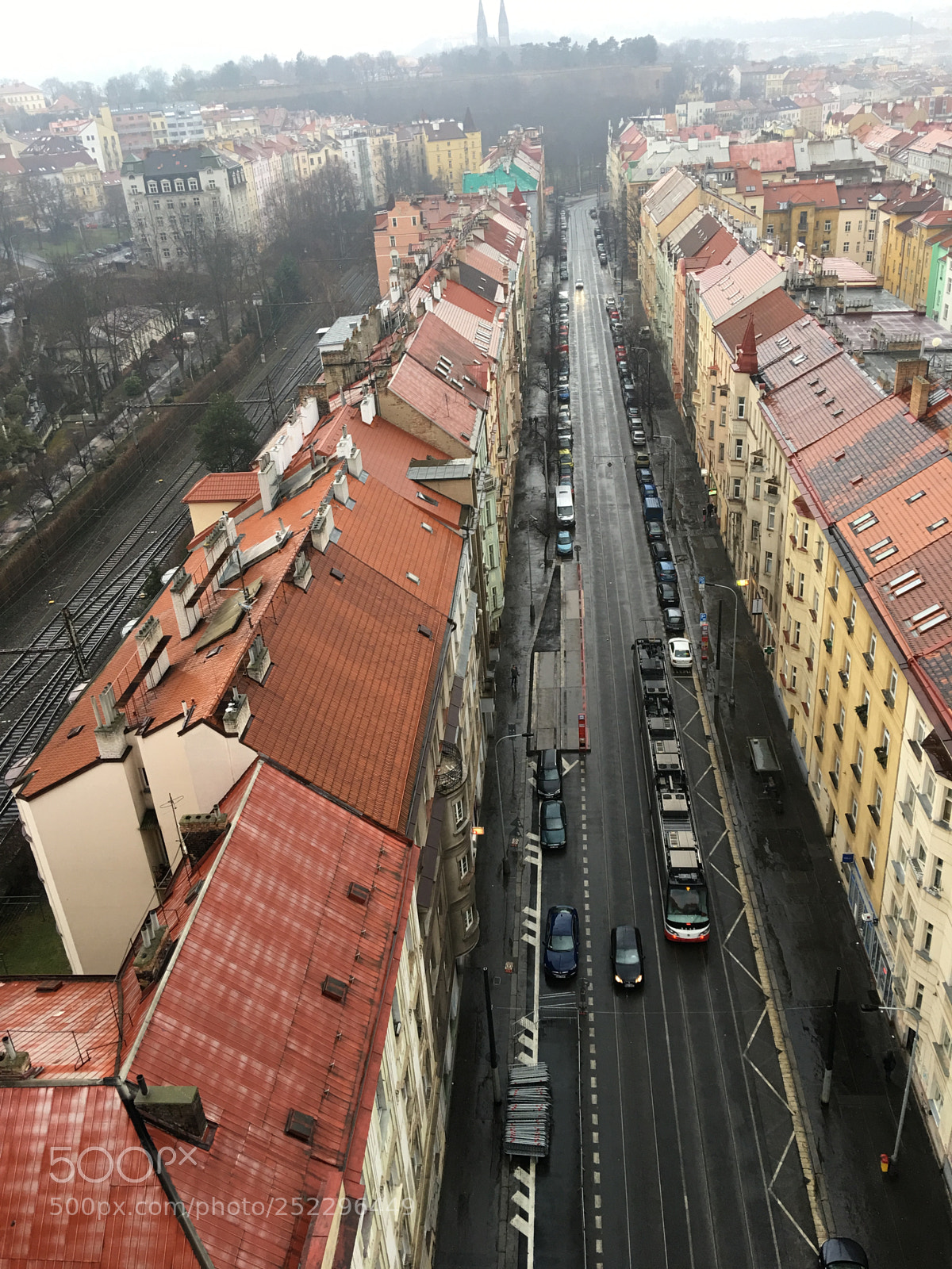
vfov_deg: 61.7
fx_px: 1063
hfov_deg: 48.2
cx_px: 476
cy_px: 634
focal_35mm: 29
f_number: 2.2
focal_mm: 4.15
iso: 32
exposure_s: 1/33
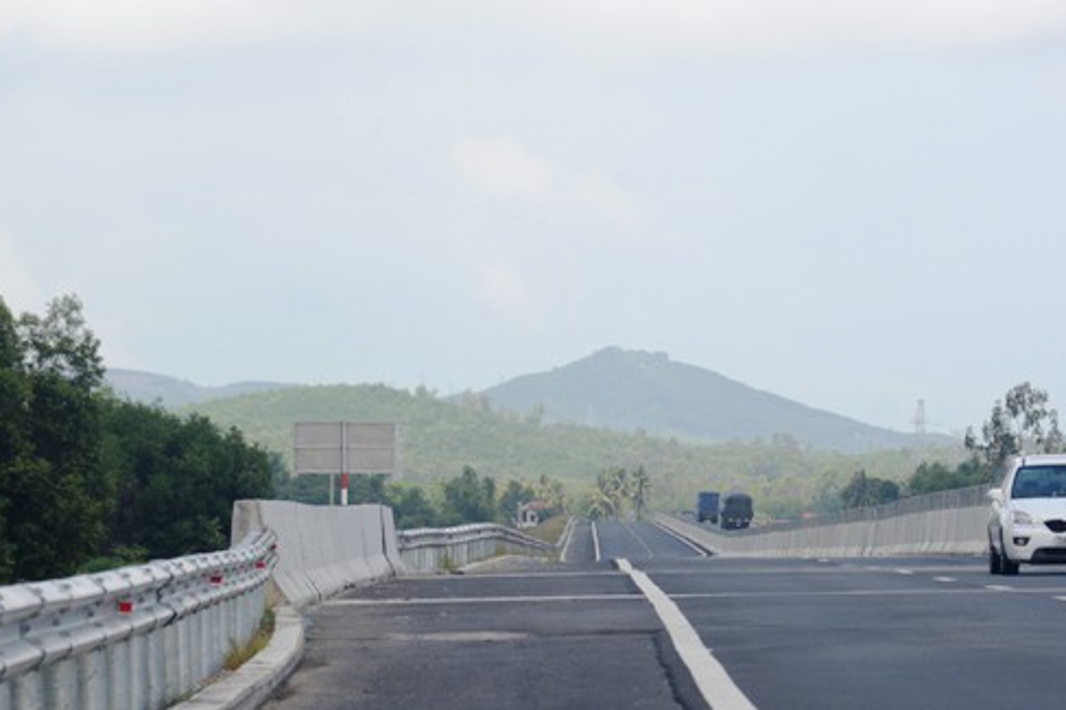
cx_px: 671
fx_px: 7459
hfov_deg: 8.2
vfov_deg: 5.4
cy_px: 661
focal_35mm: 252
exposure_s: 1/400
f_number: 5
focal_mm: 120
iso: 100
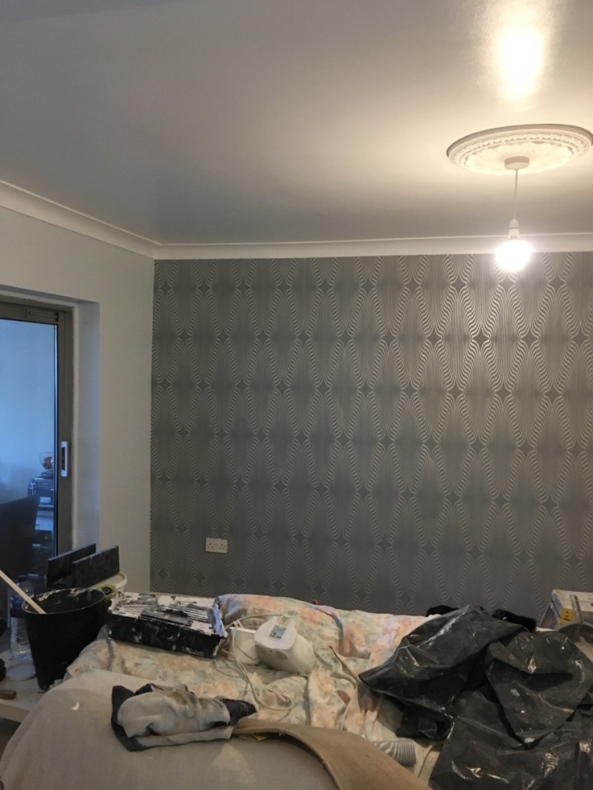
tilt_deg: -1.9
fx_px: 662
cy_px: 395
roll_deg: -1.1
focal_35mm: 29
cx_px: 296
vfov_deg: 61.7
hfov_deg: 48.2
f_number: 2.2
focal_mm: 4.15
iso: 200
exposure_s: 1/25
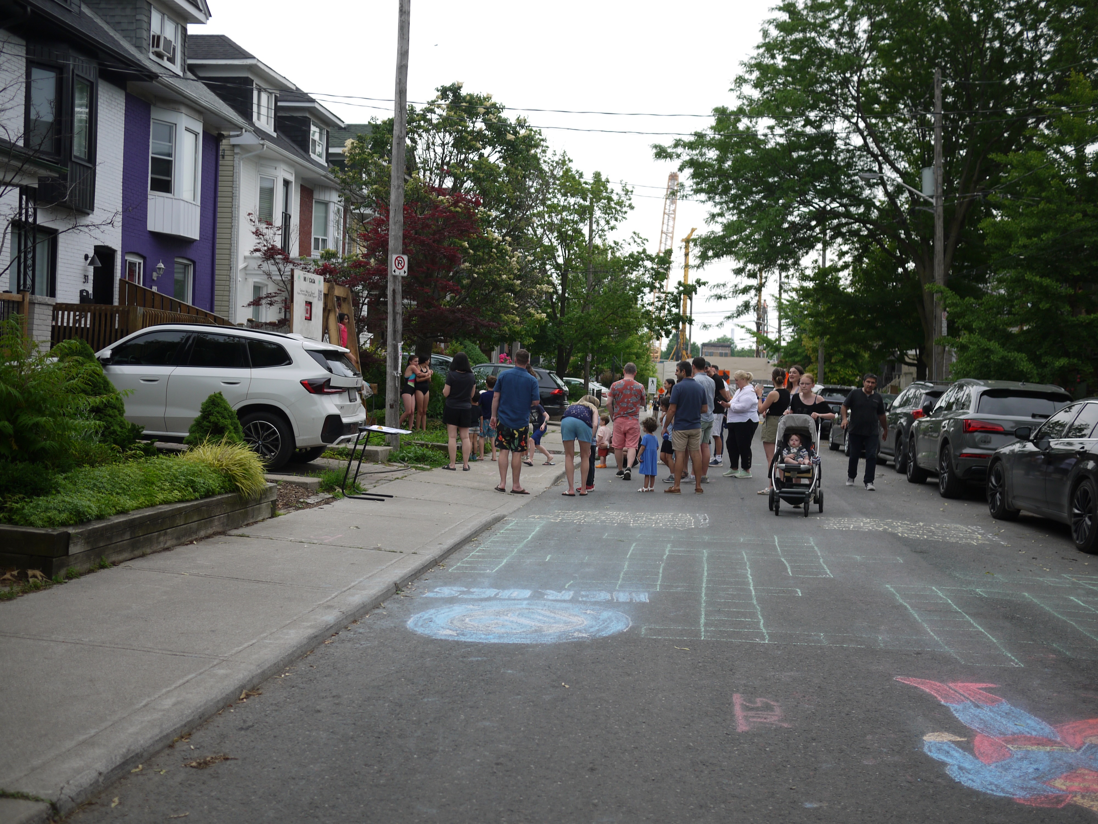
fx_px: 1269
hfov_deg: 46.8
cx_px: 549
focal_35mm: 40
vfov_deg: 36.0
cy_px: 412
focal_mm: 20
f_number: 2
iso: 100
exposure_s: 1/1300
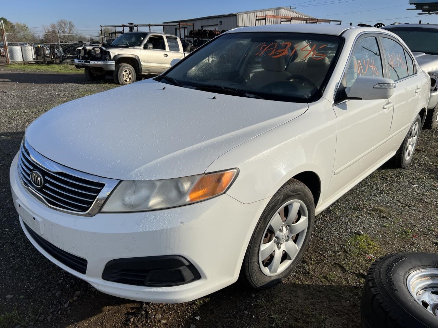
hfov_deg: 67.3
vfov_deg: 53.1
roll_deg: -1.7
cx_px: 219
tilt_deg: -19.2
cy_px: 164
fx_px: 329
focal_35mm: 26
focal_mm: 5.7
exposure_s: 1/6993
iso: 50
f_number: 1.5
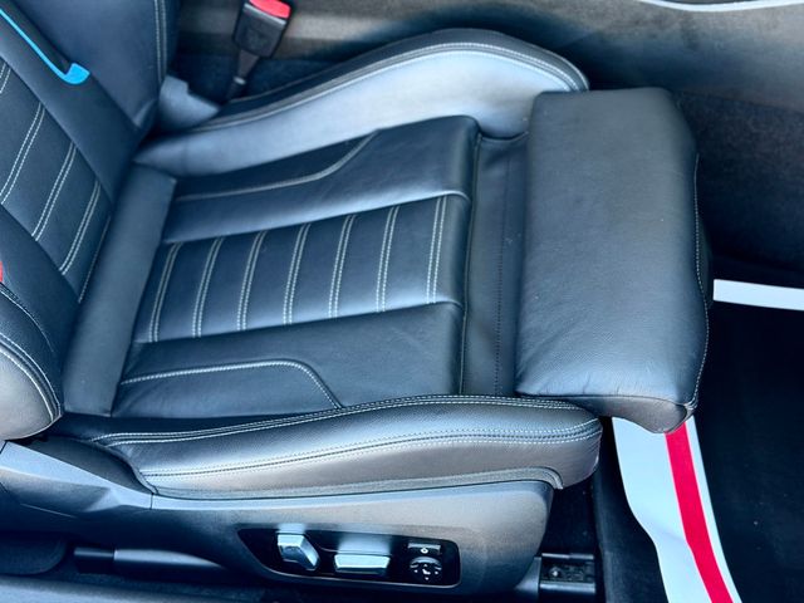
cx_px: 402
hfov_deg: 39.7
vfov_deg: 30.3
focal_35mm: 48
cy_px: 302
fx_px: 1115
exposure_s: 1/60
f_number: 1.78
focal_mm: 6.76
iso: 125
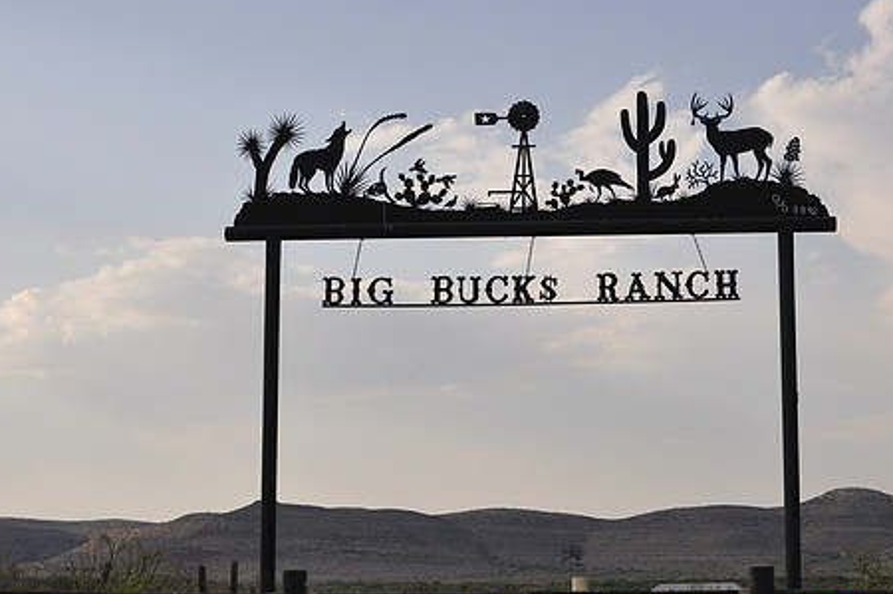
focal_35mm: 68
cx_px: 492
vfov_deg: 20.0
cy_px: 365
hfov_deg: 29.8
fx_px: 1676
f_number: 6.3
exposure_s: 1/160
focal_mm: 35
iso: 200
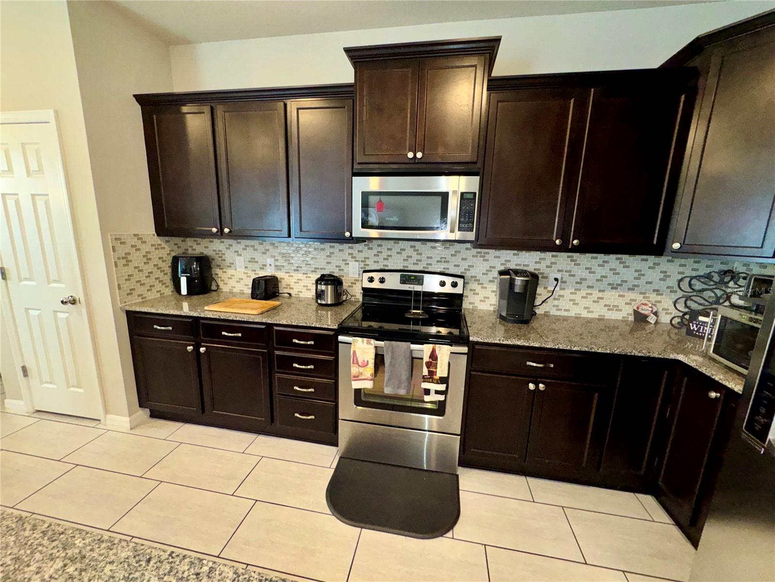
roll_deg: -1.9
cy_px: 291
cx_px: 388
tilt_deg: -12.0
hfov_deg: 102.1
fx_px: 313
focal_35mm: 14
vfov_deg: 85.7
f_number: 2.2
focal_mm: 2.22
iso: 200
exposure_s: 1/60
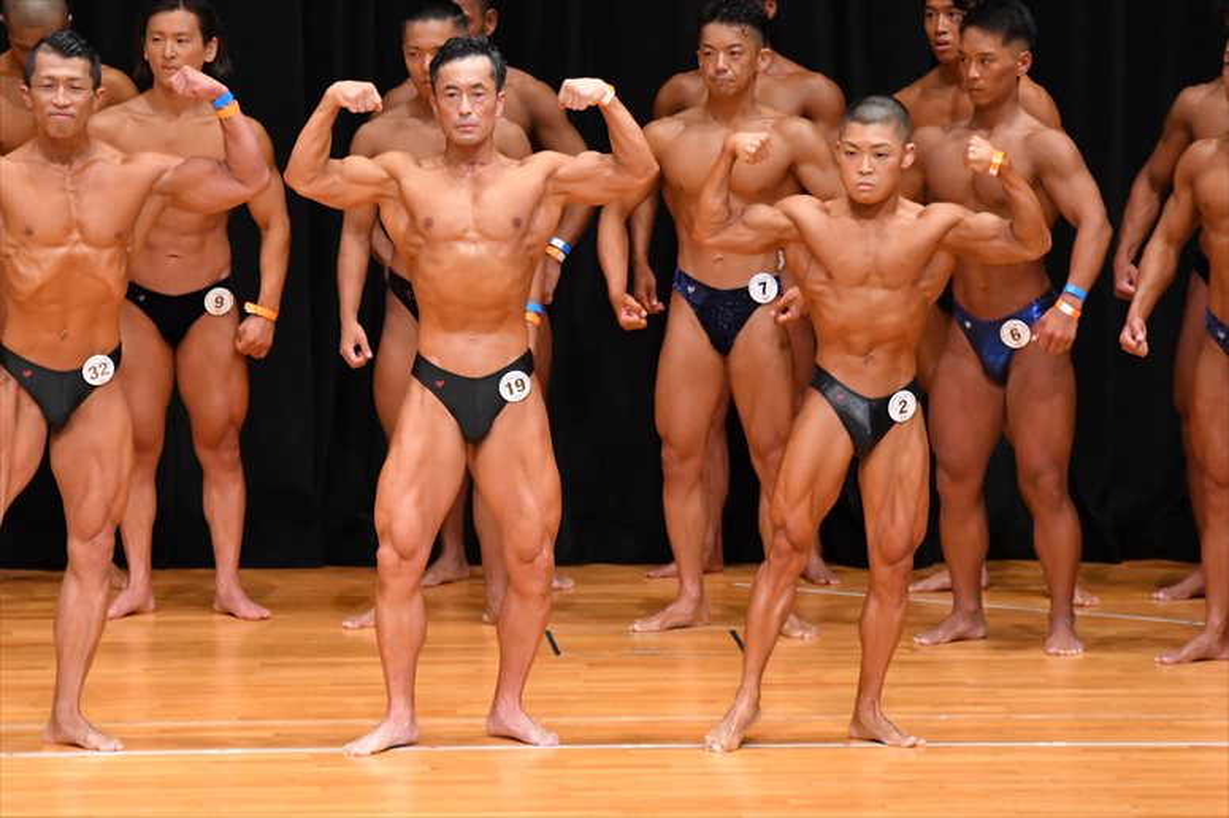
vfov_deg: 4.8
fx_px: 9725
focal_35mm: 285
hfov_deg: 7.2
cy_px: 409
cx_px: 614
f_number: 5.6
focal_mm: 190
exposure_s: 1/400
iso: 5000
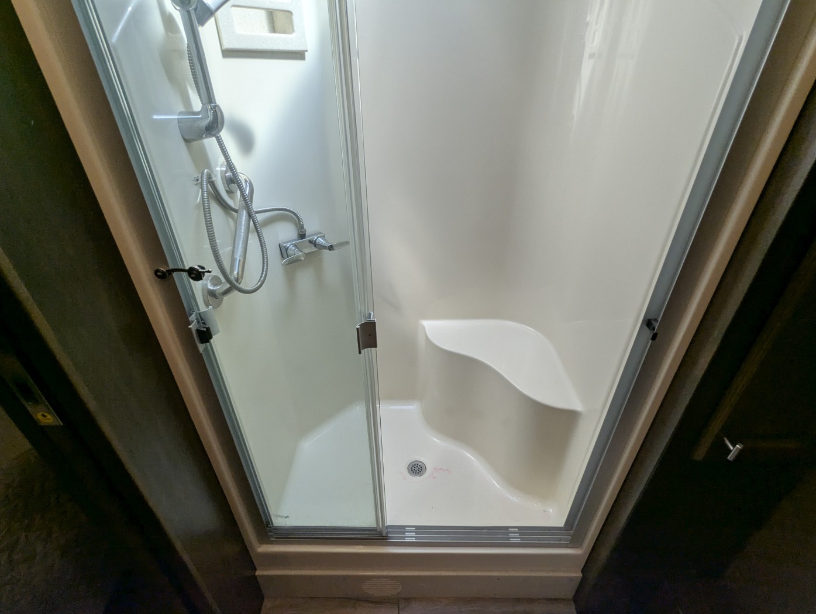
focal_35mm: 16
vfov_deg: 78.2
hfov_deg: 94.4
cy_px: 307
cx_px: 408
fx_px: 378
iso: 39
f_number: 2.2
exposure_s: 1/238
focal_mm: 2.35
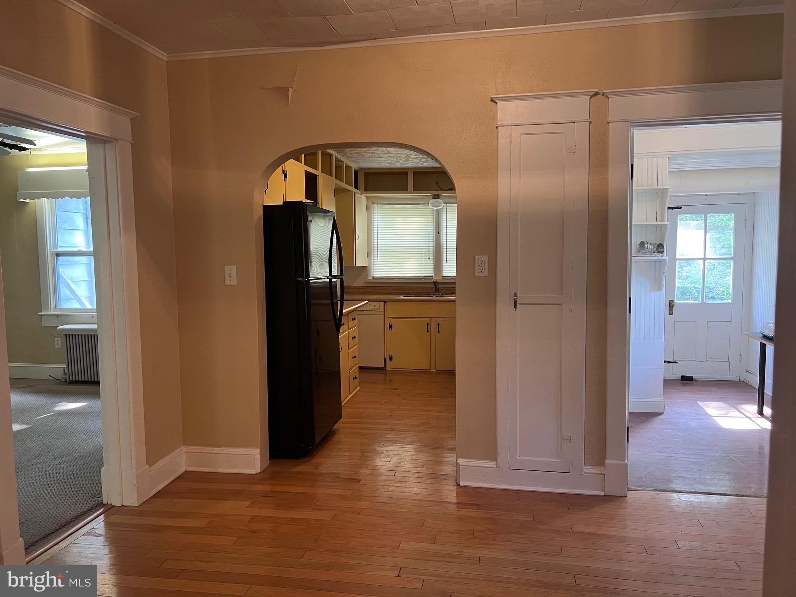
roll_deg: -0.3
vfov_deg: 53.1
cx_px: 398
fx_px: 598
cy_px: 298
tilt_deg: -5.0
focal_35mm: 26
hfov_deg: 67.3
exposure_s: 1/60
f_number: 1.5
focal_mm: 5.7
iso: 125
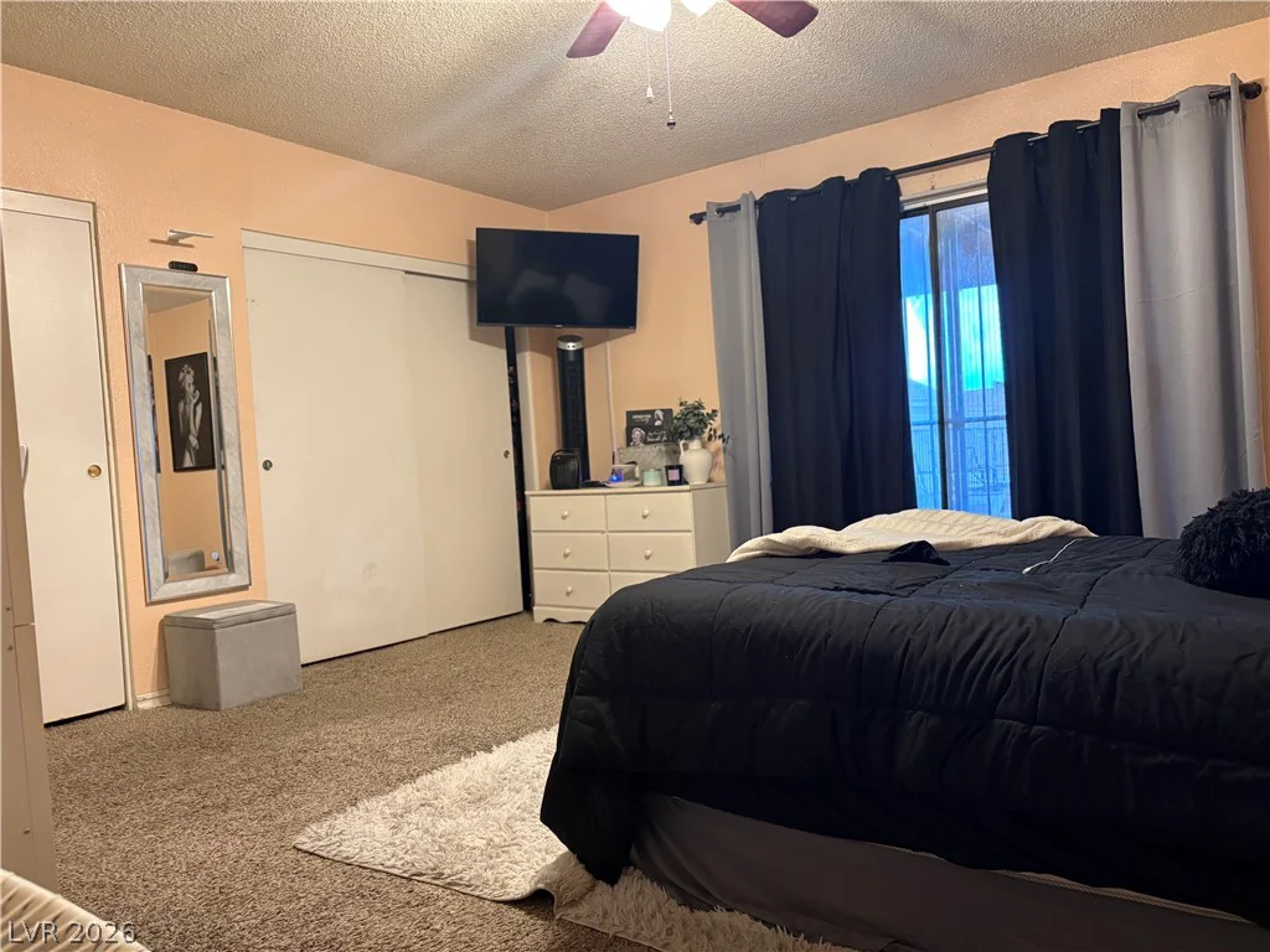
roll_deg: +4.2
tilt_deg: -1.2
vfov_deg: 53.1
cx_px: 635
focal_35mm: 26
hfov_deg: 67.3
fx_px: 954
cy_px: 476
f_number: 1.6
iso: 320
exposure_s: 1/60
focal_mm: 5.96
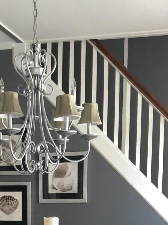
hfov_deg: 17.5
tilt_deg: -8.4
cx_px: 19
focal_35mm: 83
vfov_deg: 21.5
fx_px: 537
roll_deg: +1.5
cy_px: 284
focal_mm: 3.99
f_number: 1.8
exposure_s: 1/15
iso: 40
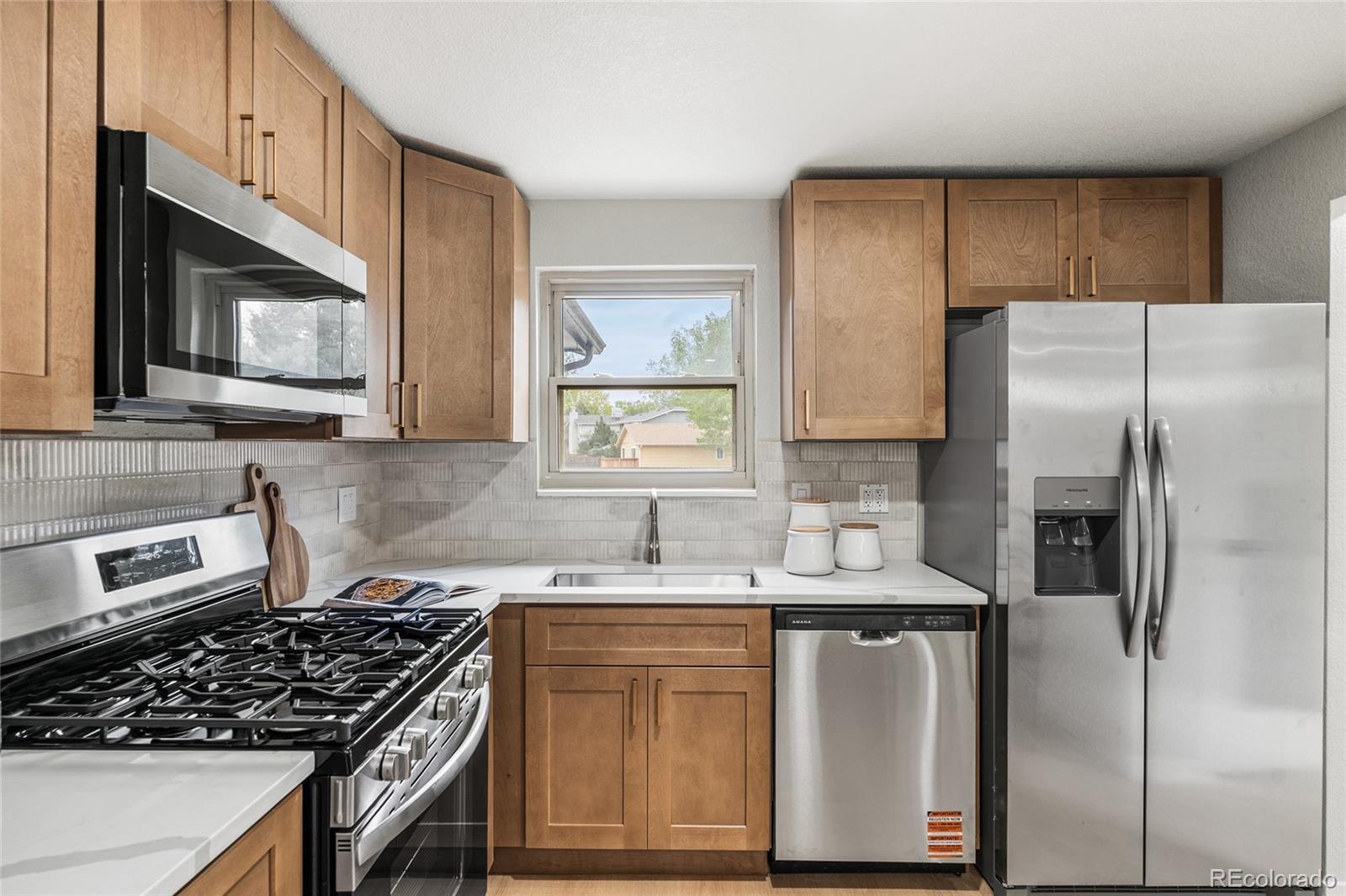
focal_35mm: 19
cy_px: 448
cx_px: 673
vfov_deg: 64.5
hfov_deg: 86.9
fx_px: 710
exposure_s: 1/50
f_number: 8
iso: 200
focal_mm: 19
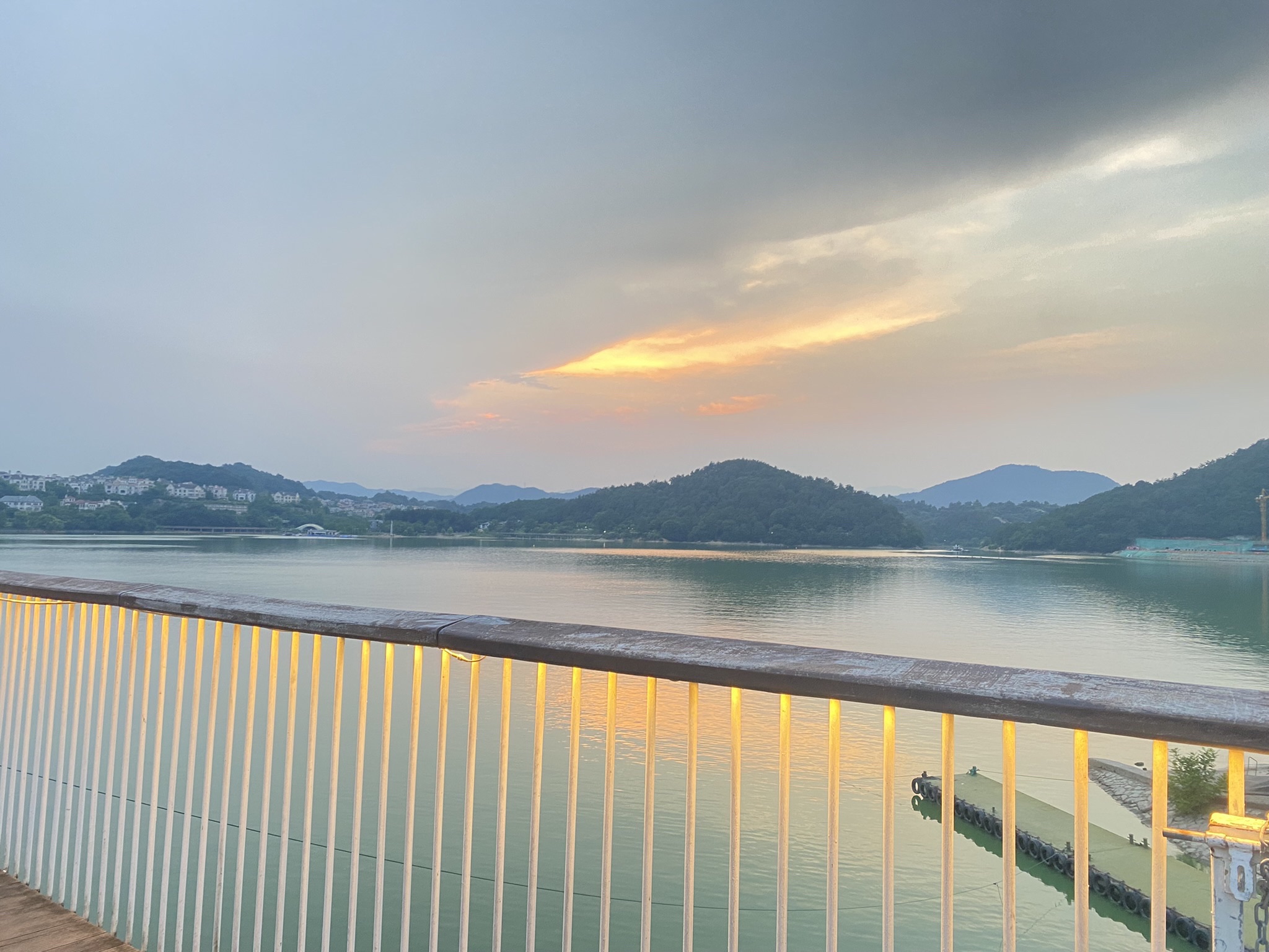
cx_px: 634
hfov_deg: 67.3
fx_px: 953
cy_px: 476
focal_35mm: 26
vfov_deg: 53.1
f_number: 1.8
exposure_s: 1/60
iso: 160
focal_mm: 4.25
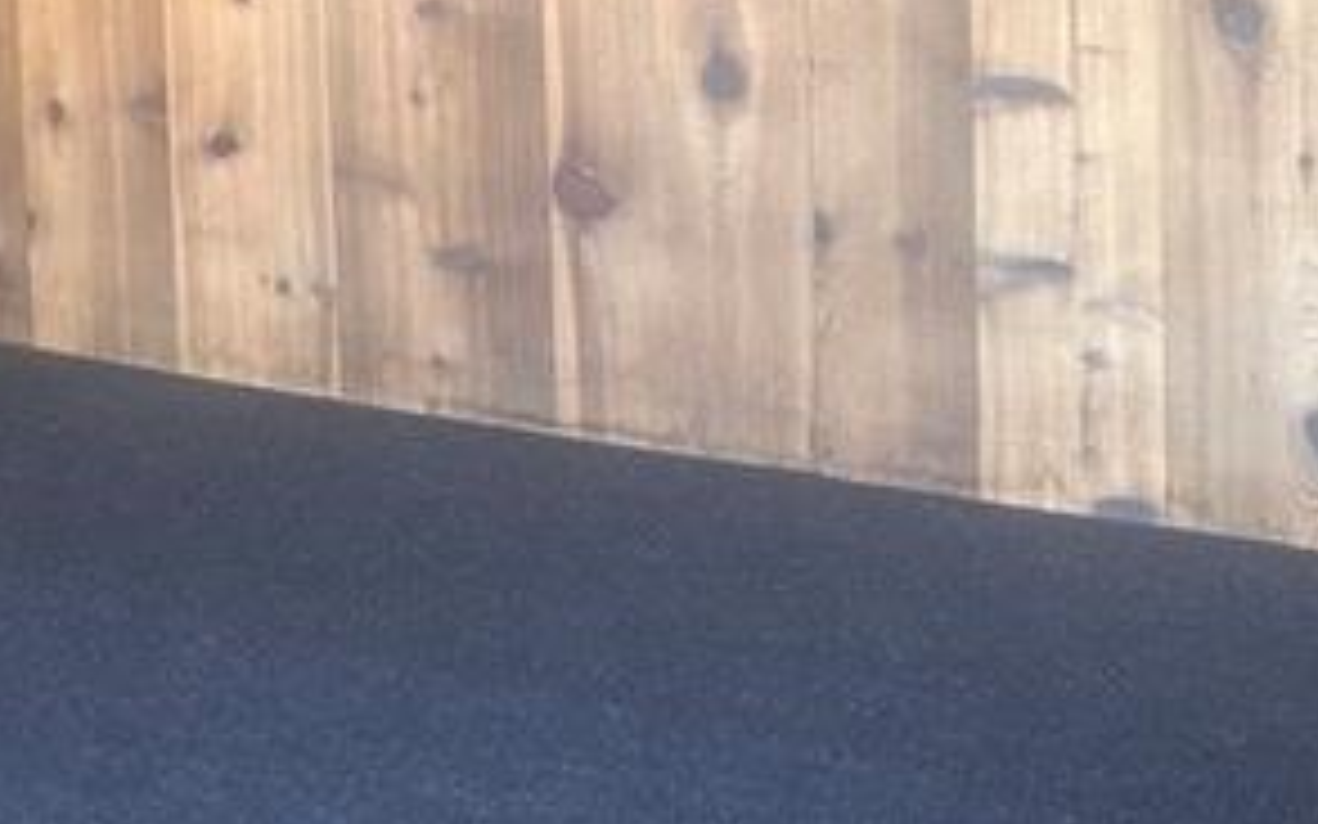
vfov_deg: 14.0
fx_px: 3196
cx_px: -589
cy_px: -311
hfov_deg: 20.4
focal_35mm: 89
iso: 400
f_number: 1.78
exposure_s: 1/60
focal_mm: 6.86
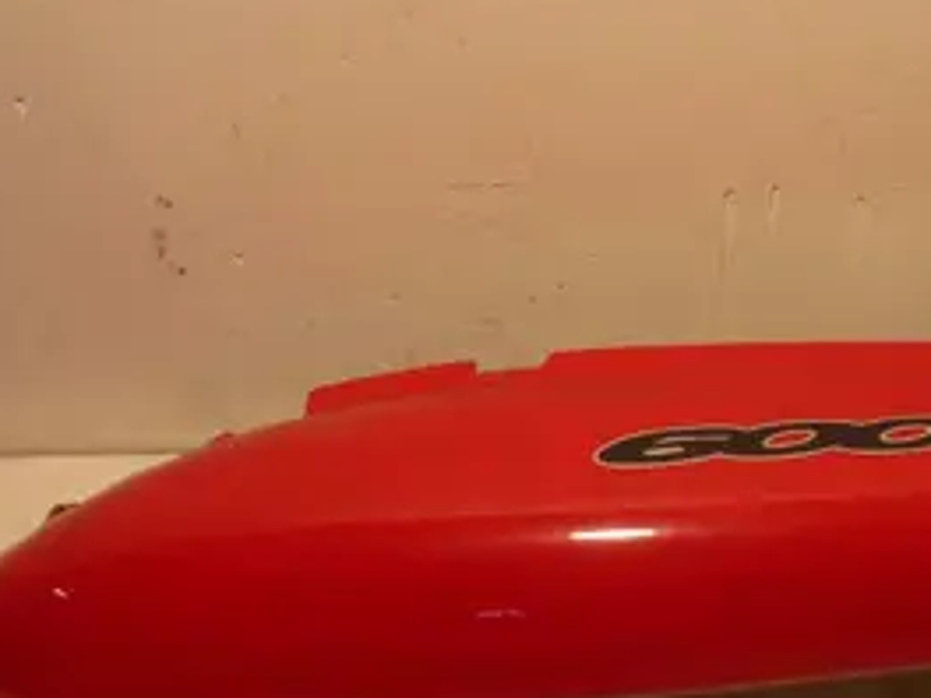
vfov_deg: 24.4
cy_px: 349
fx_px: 1614
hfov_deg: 31.6
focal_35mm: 60
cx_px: 695
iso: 80
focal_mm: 5.5
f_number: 2.8
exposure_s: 1/50
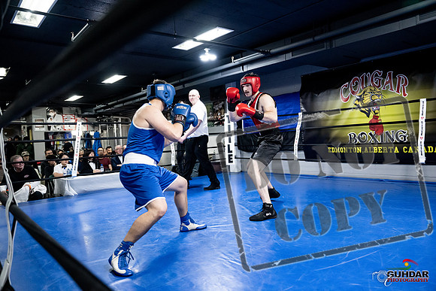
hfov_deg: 69.4
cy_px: 146
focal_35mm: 26
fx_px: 315
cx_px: 218
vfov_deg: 49.6
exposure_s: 1/1000
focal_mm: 26
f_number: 2.8
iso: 8000
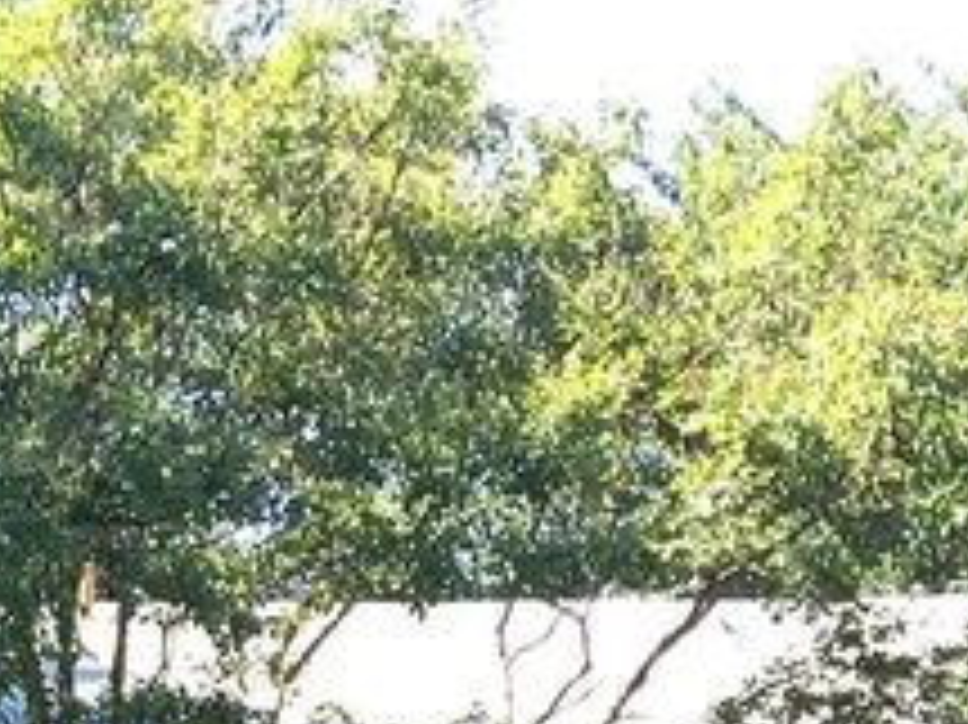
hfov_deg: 13.4
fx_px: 3857
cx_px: -554
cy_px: 1430
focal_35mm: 138
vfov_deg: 10.0
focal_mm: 4.15
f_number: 2.2
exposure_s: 1/238
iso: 25
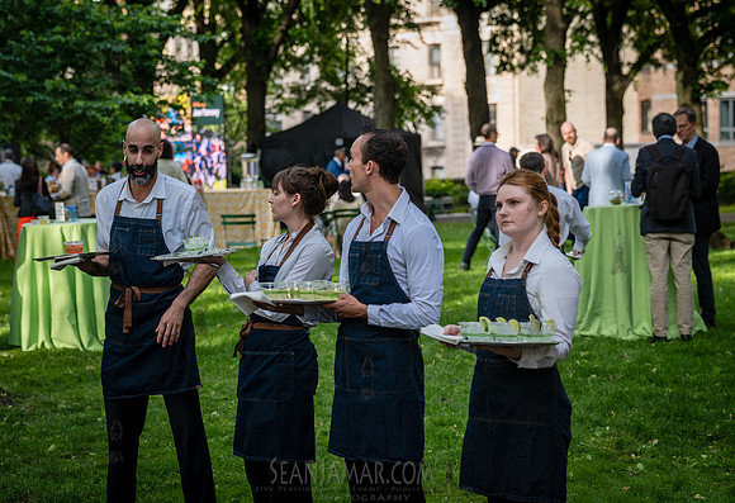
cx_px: 403
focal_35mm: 92
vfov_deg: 15.1
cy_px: 268
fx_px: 1895
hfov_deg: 21.9
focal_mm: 84
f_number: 4
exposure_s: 1/800
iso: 800
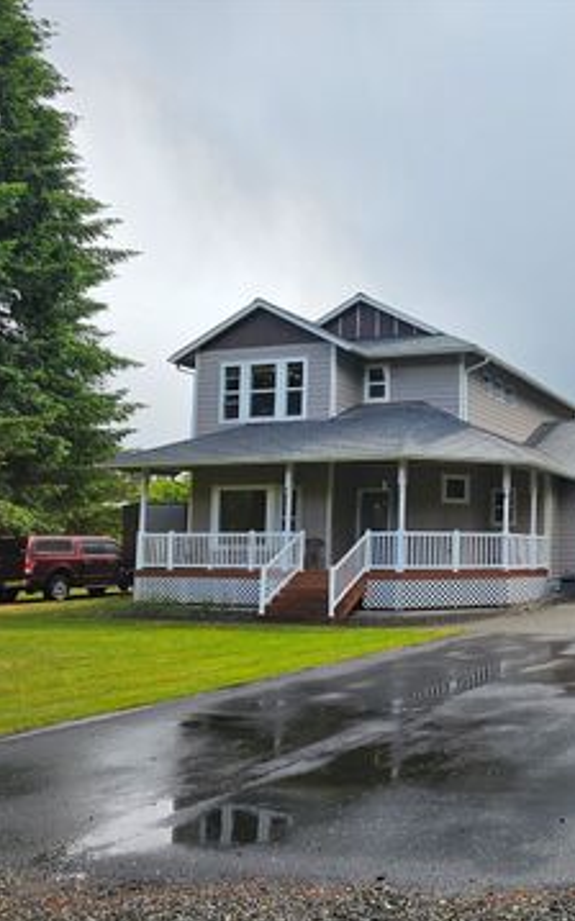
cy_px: 476
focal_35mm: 34
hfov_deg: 34.4
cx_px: 552
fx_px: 854
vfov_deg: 56.7
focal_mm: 6.3
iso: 10
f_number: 1.7
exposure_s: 1/348
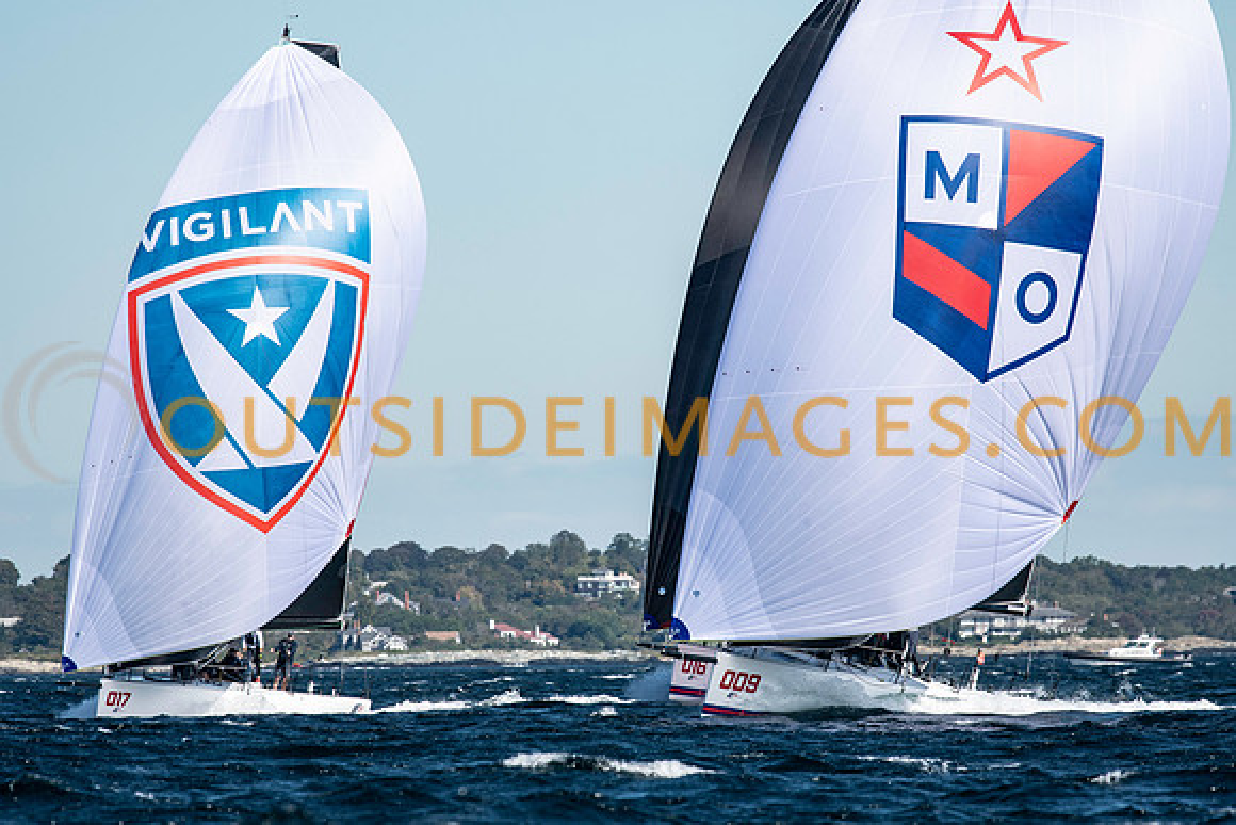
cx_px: 618
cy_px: 412
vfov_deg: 3.0
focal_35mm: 462
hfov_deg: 4.5
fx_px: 15857
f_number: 5
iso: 320
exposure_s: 1/2500
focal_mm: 300
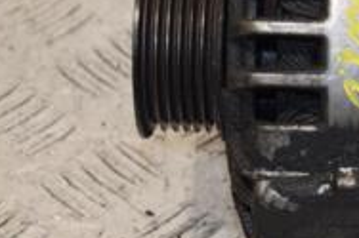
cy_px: 95
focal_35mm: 278
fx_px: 2770
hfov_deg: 7.4
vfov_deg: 4.9
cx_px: 397
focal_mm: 58
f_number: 5
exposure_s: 1/160
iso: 800
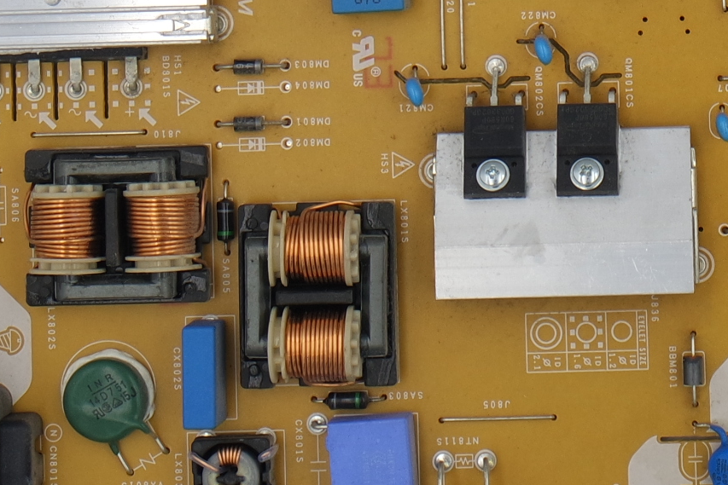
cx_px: 713
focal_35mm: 150
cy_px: -182
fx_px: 3034
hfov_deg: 13.5
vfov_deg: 9.0
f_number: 5.6
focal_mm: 16
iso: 160
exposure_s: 1/100
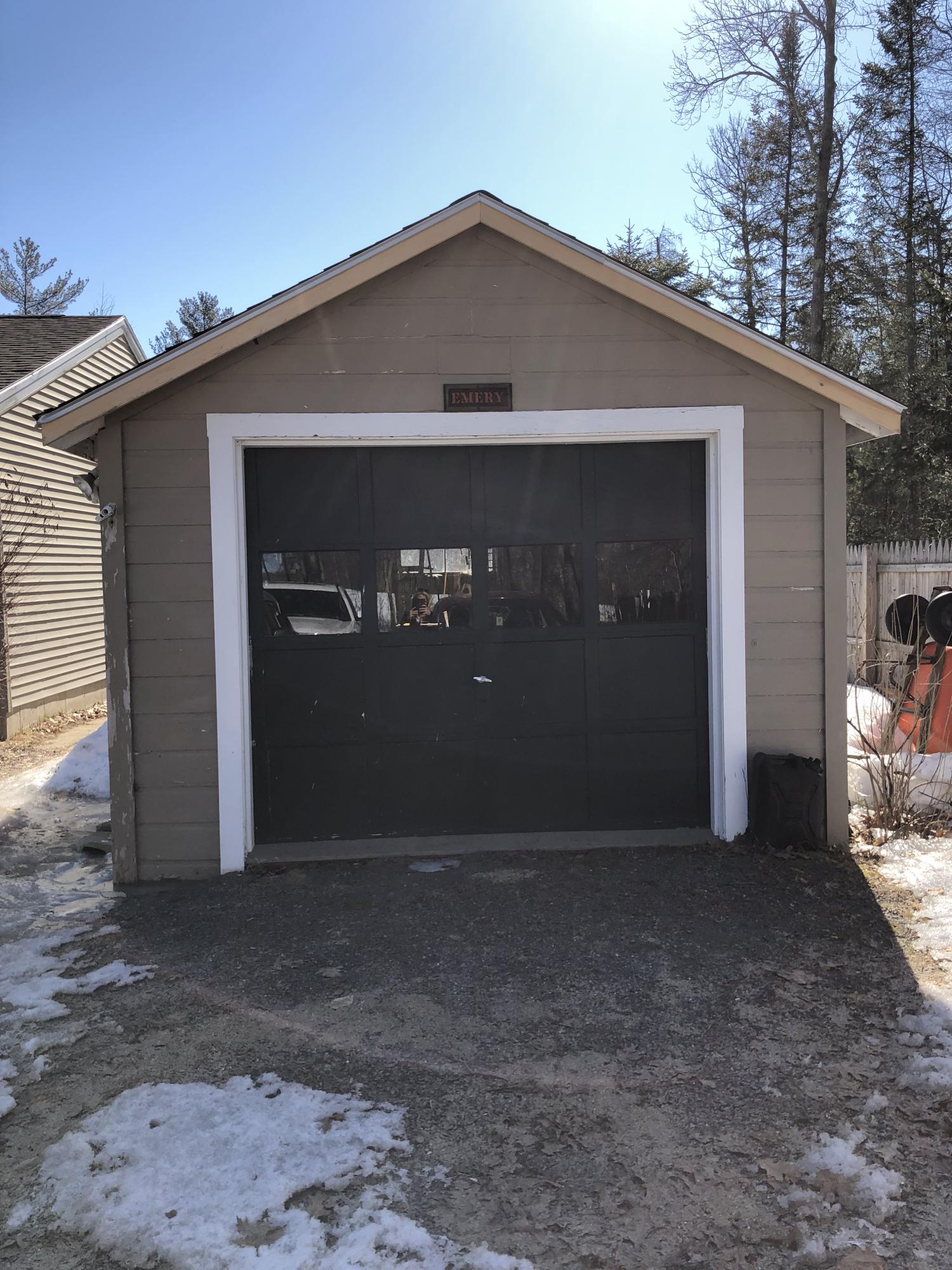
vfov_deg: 63.4
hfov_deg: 49.7
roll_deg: +0.4
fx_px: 1027
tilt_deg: -2.5
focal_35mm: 28
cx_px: 476
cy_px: 635
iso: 20
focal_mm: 4
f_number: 1.8
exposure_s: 1/1333
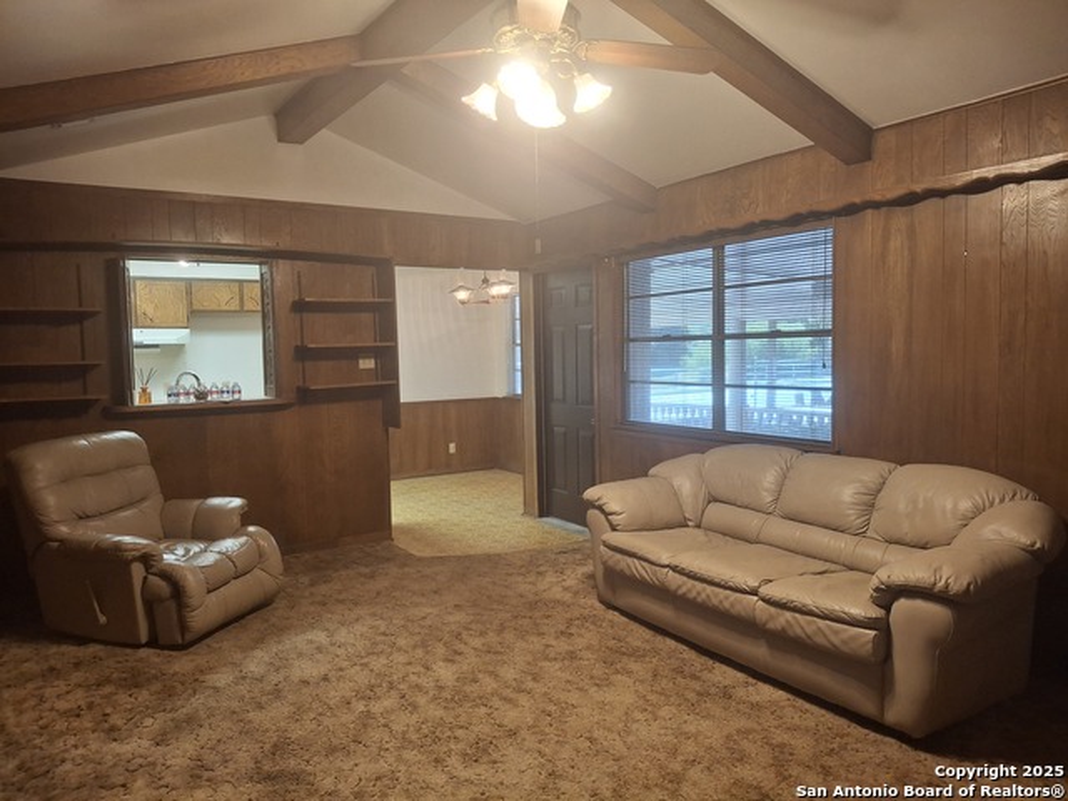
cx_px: 534
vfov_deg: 54.9
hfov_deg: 69.4
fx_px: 771
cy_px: 400
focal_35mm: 25
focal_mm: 4.69
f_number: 1.8
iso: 200
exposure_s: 1/120
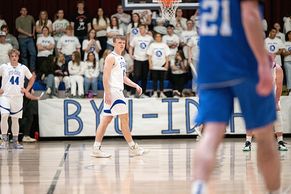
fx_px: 1334
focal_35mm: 165
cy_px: 97
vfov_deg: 8.3
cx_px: 146
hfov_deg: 12.4
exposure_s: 1/500
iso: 8000
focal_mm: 165
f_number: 2.8
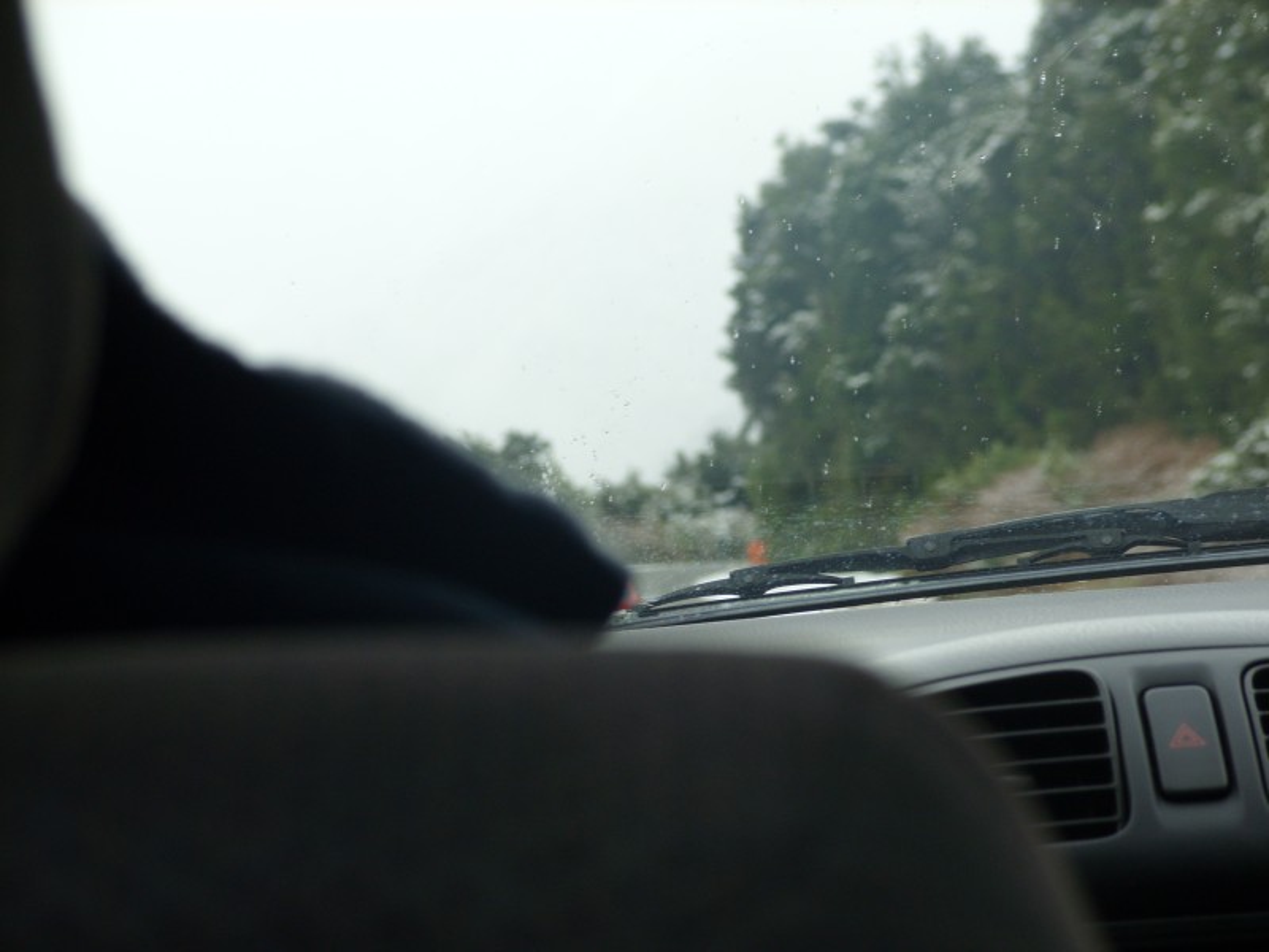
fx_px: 5059
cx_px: 634
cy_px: 476
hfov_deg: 14.3
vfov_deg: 10.7
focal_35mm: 138
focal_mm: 28.5
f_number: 5.4
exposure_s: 1/80
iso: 50
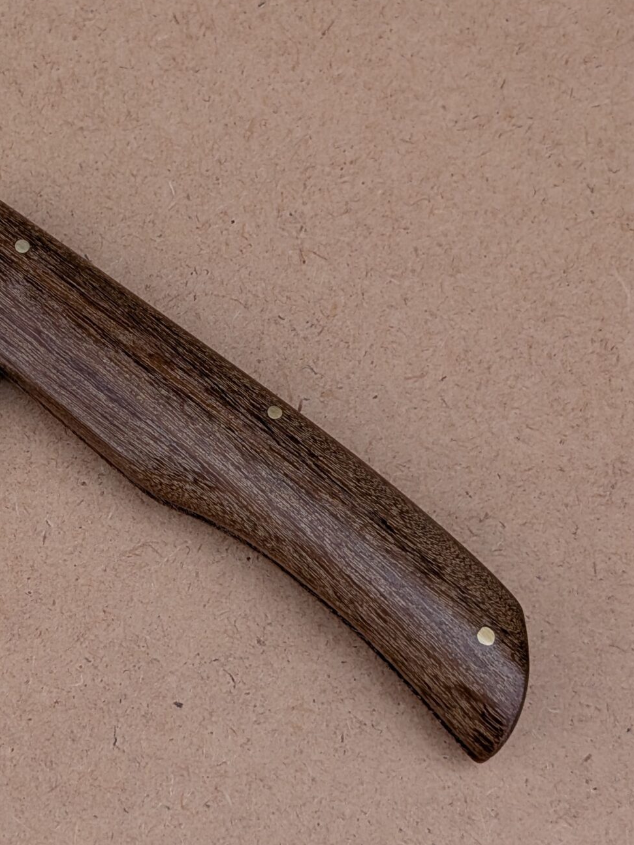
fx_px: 2369
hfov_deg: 15.0
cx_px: 12
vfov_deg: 20.2
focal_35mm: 97
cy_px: 473
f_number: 1.68
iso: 19
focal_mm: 6.9
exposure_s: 1/550
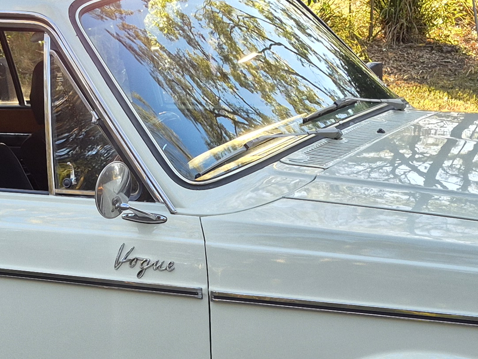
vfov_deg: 16.6
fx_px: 1174
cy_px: 431
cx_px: 177
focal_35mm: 85
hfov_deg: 23.0
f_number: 1.8
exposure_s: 1/180
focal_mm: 5.4
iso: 64
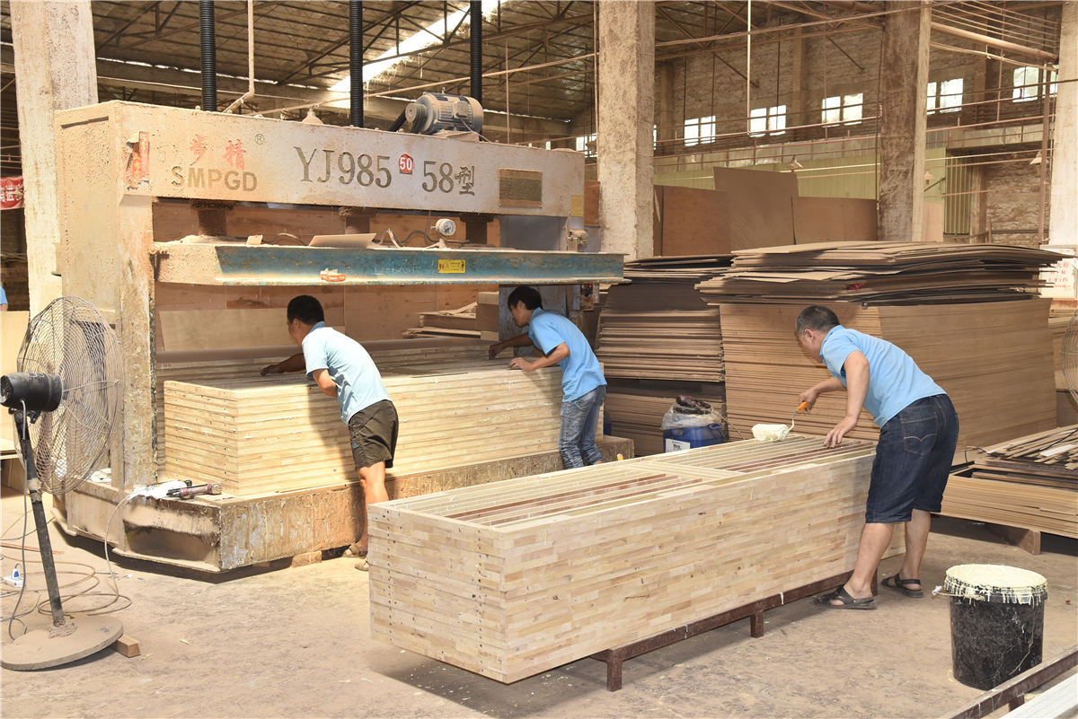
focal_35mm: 38
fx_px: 1138
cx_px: 539
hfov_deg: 50.7
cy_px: 360
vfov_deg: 35.1
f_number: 7.1
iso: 800
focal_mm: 38
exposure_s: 1/50
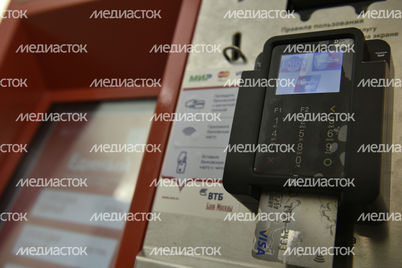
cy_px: 134
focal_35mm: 38
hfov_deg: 50.7
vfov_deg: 35.0
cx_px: 201
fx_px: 424
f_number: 4.5
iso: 2000
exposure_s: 1/160
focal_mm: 38
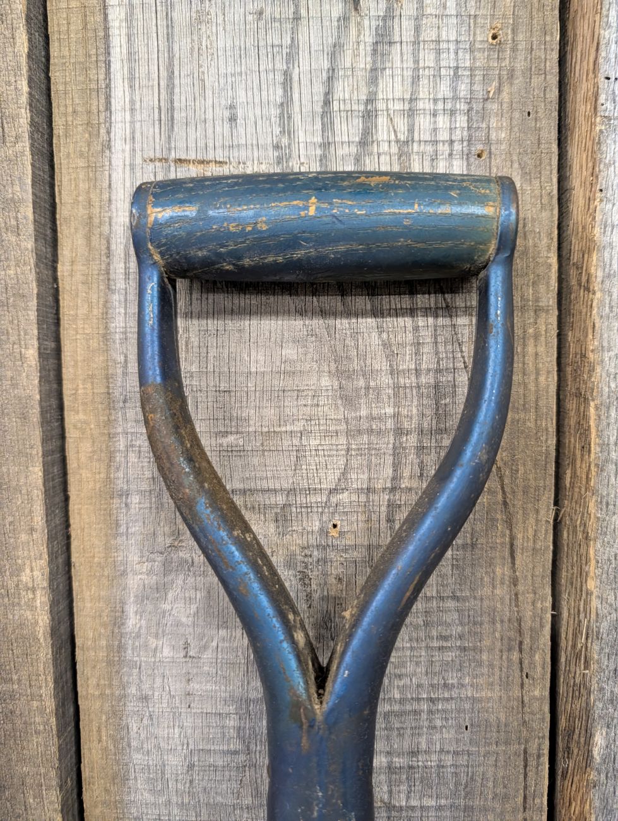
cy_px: 410
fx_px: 570
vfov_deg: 71.5
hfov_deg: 56.9
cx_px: 309
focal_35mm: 24
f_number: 1.68
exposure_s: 1/40
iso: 865
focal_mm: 6.9
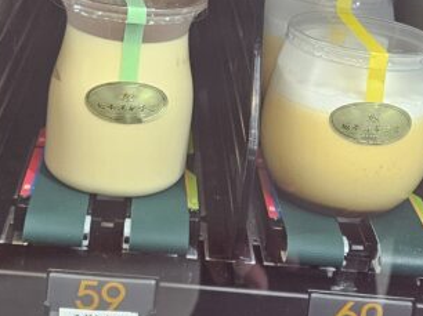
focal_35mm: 77
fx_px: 940
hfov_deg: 25.4
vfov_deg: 19.0
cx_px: 212
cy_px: 80
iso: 250
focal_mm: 5.4
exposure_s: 1/70
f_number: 1.8
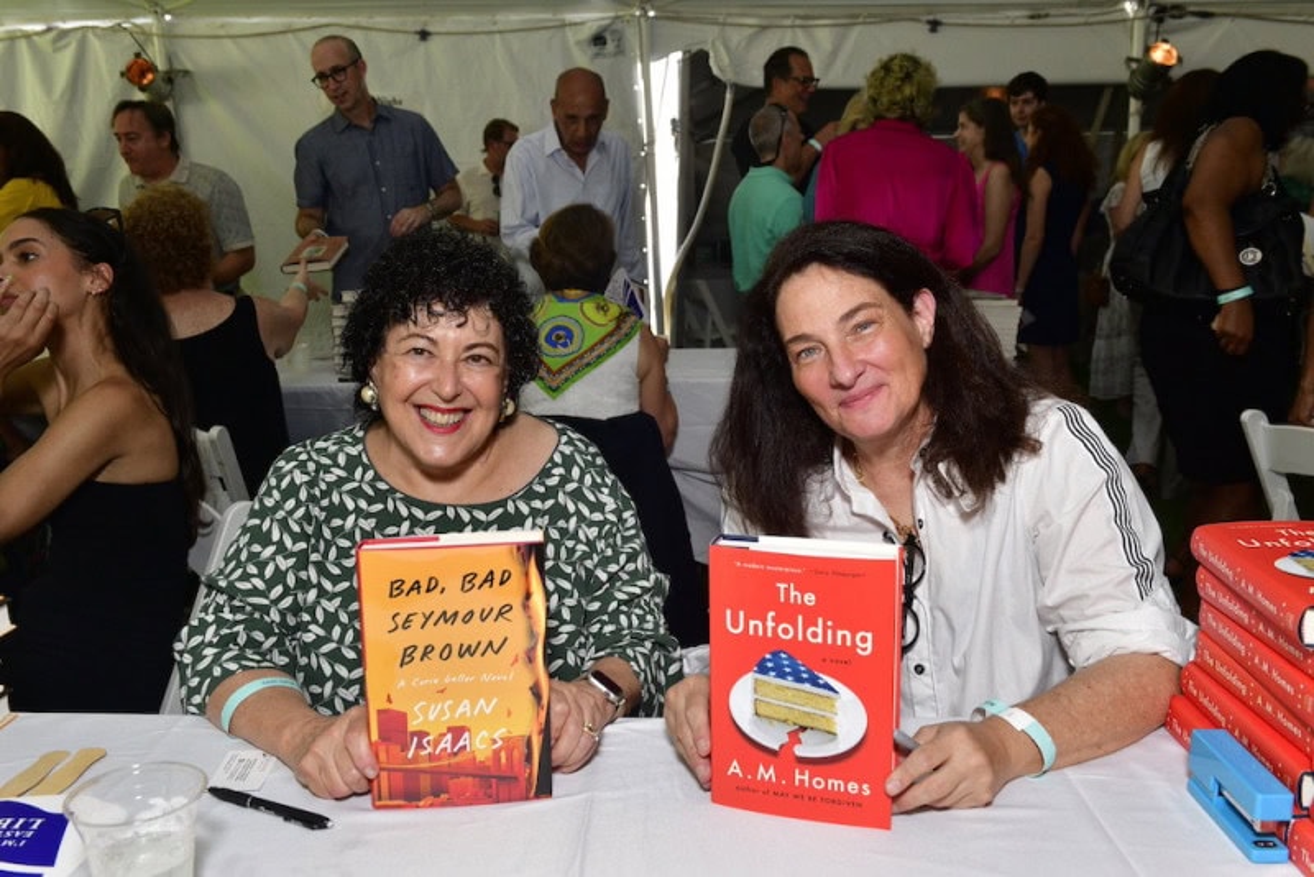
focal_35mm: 32
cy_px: 438
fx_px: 1168
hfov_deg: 58.7
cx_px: 657
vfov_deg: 41.1
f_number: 8
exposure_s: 1/200
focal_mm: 32
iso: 1250
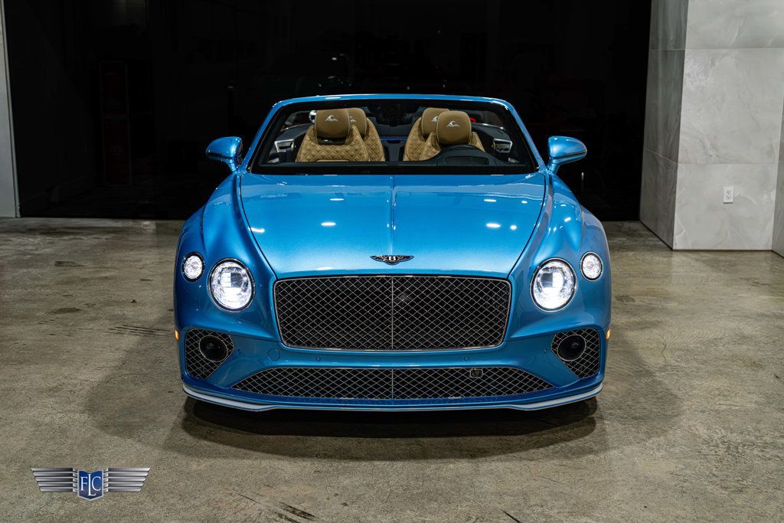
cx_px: 392
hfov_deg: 39.2
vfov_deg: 26.7
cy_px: 258
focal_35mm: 51
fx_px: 1101
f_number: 4.5
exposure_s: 1/125
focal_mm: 50
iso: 1600
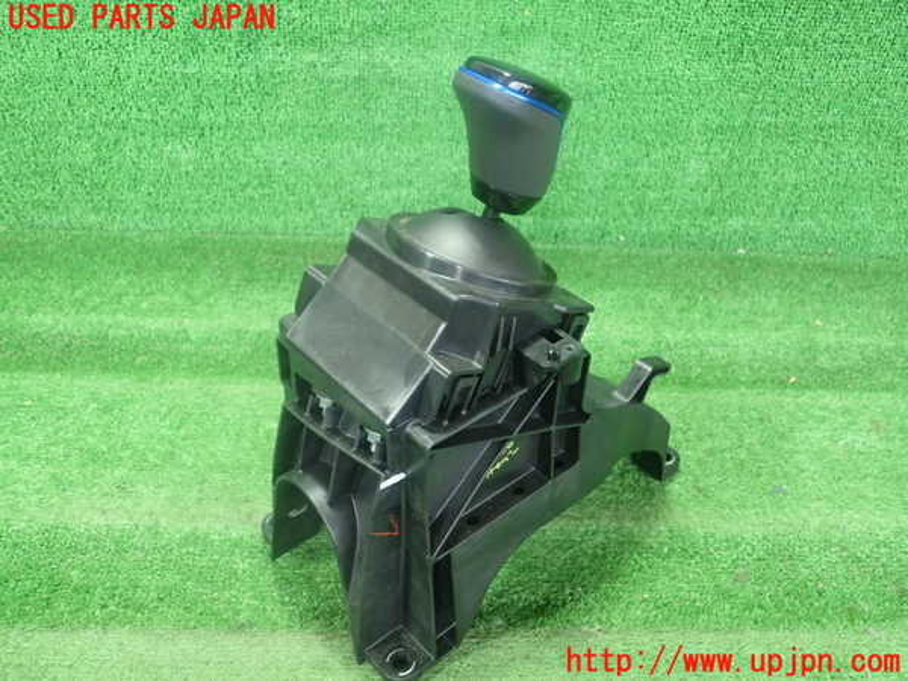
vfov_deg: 46.8
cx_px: 454
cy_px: 340
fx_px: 787
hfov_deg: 60.0
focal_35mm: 30
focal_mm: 5.5
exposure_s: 1/125
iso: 640
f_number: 2.3
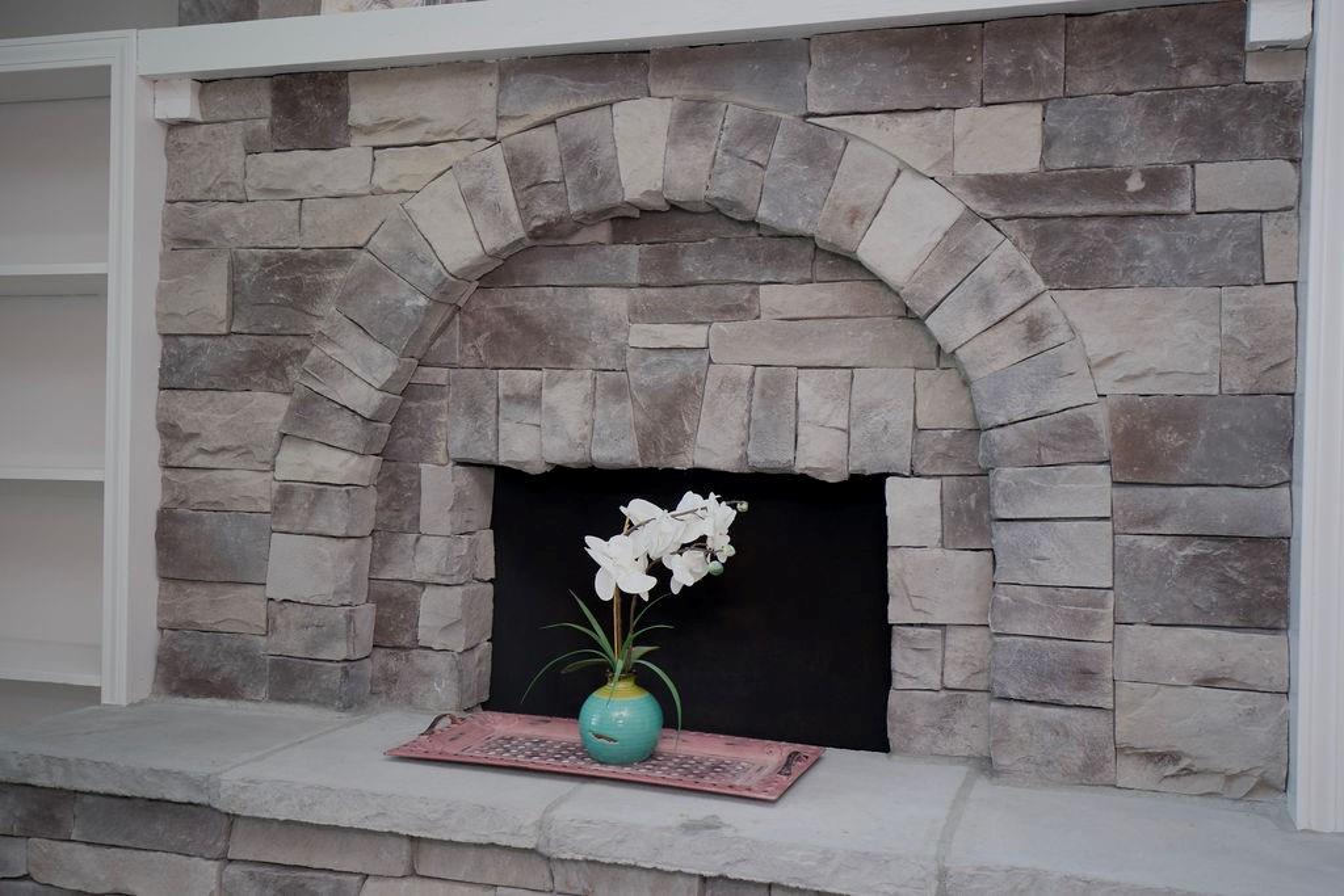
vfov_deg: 37.9
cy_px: 448
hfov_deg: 54.4
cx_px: 672
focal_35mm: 35
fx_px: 1307
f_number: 5.6
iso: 640
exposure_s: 1/160
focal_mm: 35
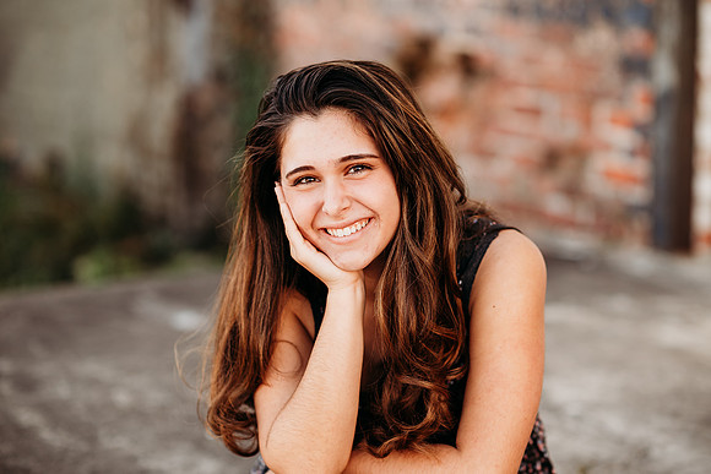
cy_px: 237
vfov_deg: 16.1
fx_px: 1679
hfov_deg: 23.9
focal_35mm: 85
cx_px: 356
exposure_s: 1/500
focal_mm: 85
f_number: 2.2
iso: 100
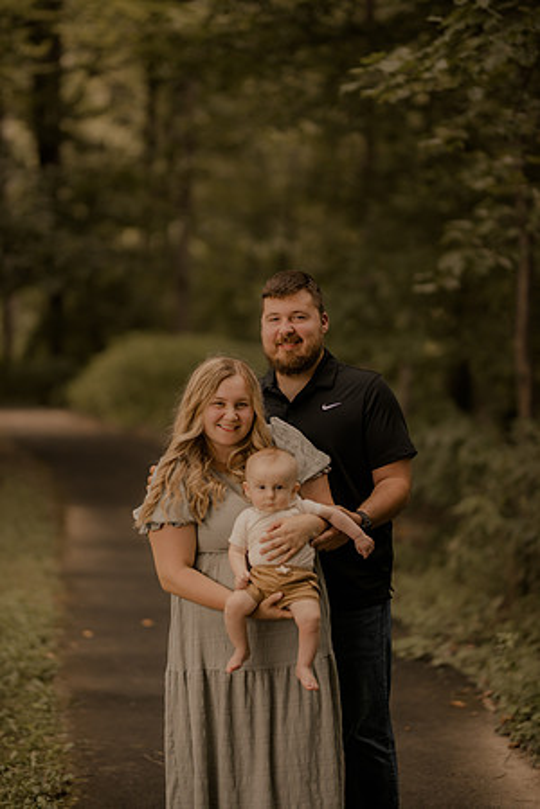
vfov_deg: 23.9
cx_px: 270
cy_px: 404
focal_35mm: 85
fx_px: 1912
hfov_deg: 16.1
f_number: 1.4
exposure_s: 1/1250
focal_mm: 85
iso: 160
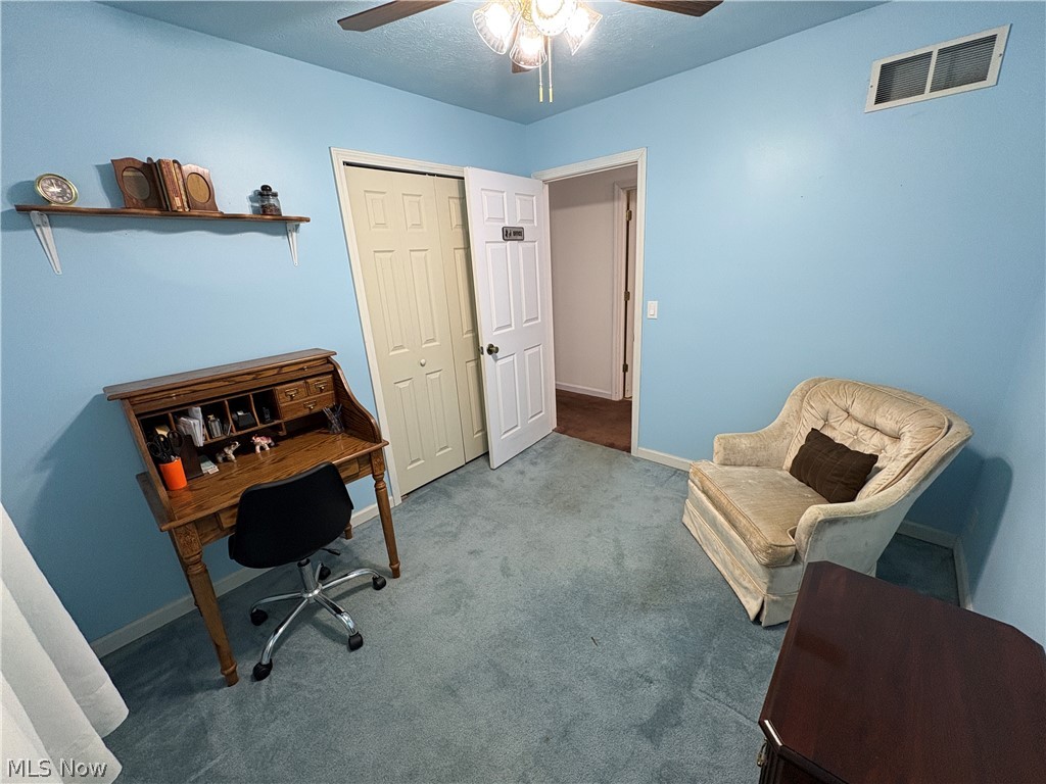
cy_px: 392
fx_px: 423
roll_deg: +3.8
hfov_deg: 102.1
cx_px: 523
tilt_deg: -17.7
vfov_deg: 85.7
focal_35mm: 14
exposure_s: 1/60
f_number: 2.2
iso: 160
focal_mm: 2.22
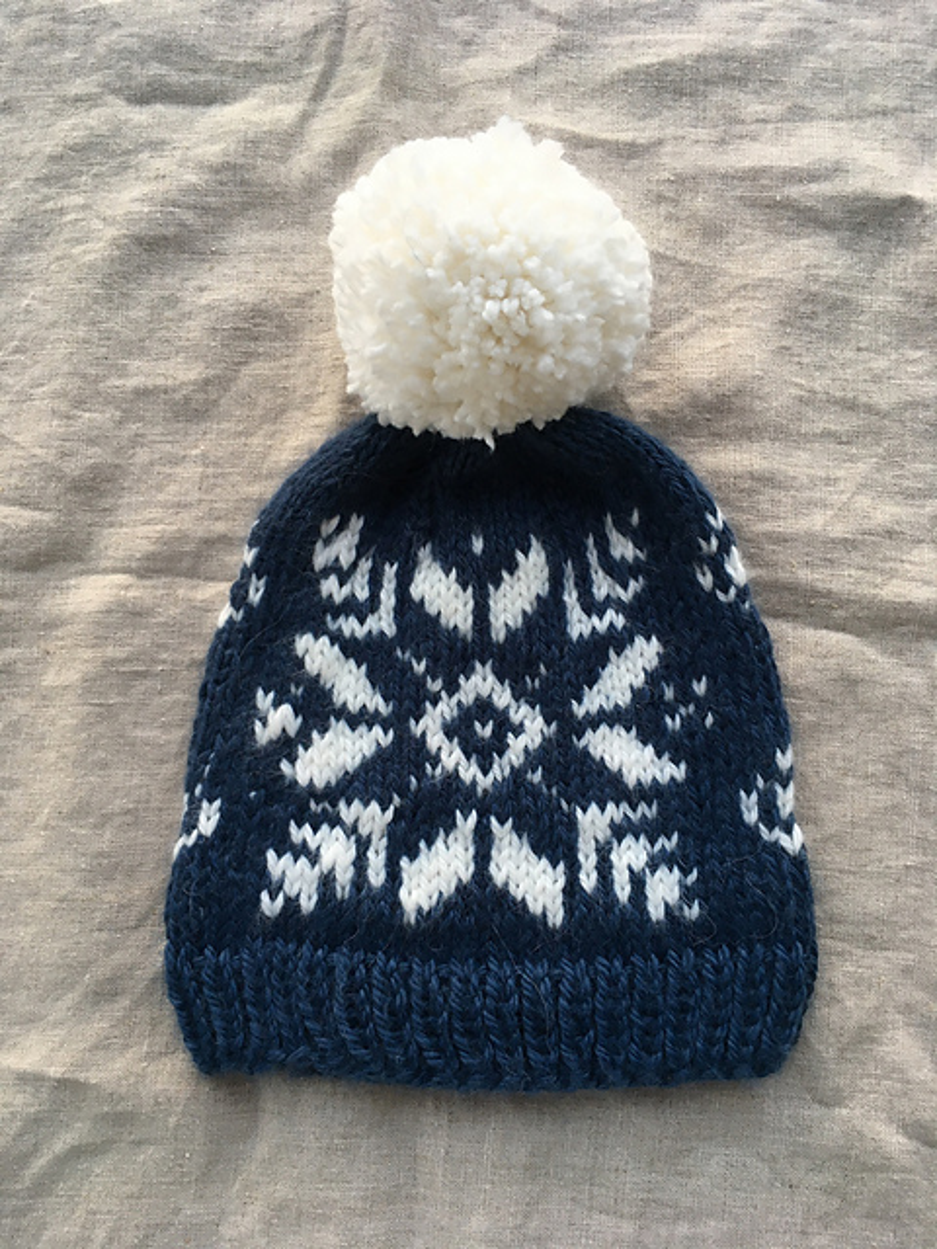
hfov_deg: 48.2
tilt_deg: -85.1
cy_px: 624
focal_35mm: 29
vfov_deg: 61.7
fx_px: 1047
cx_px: 468
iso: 25
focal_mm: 4.15
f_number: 2.2
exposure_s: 1/40
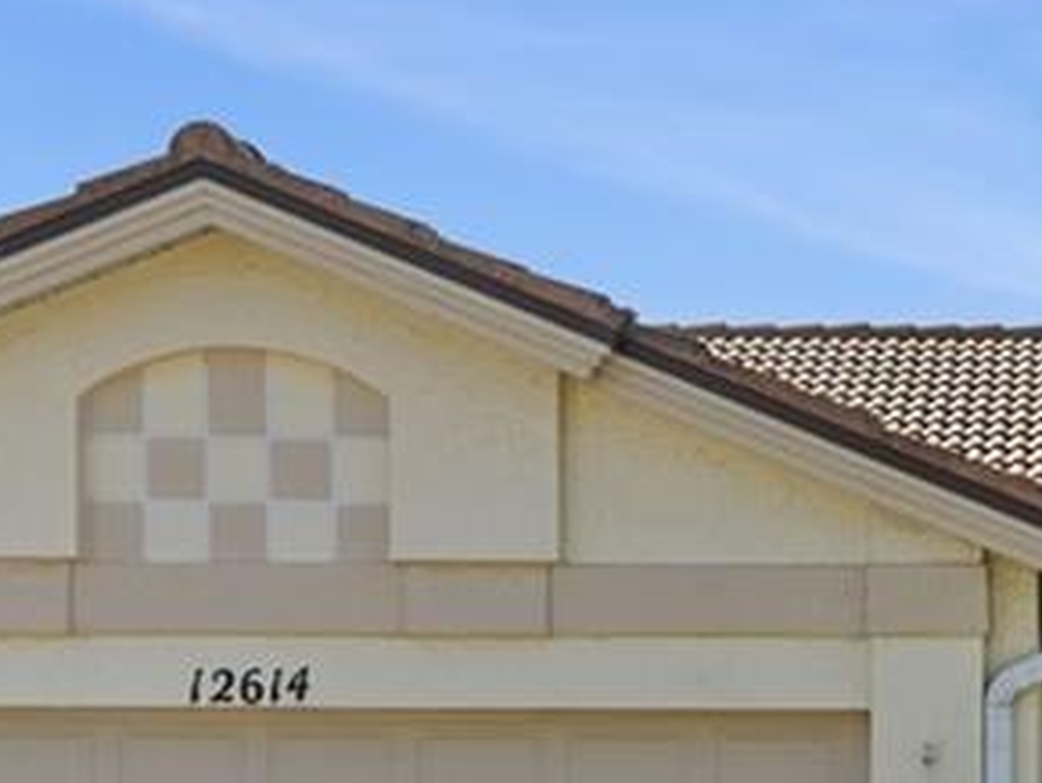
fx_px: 3163
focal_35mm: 105
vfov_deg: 13.8
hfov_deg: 18.1
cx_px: 1128
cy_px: 900
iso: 400
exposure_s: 1/3200
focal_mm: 31
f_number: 9
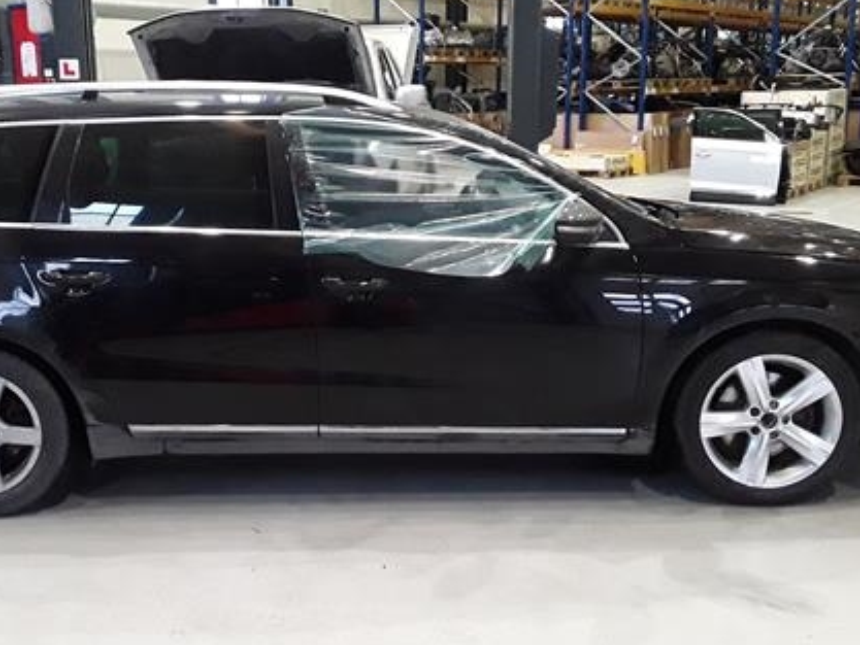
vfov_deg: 33.6
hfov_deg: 43.7
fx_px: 1069
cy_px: 305
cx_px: 351
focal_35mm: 43
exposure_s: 1/25
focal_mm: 2.91
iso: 400
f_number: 1.9
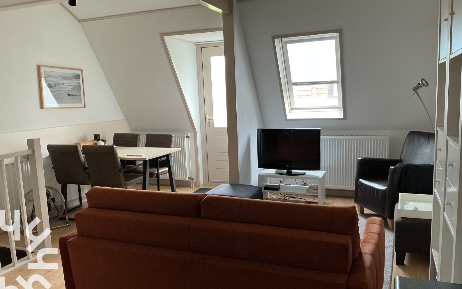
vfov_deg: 40.6
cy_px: 158
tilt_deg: -9.0
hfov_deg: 61.2
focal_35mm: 31
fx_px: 390
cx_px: 232
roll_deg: +2.4
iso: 100
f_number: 1.8
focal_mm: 3
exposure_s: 1/60
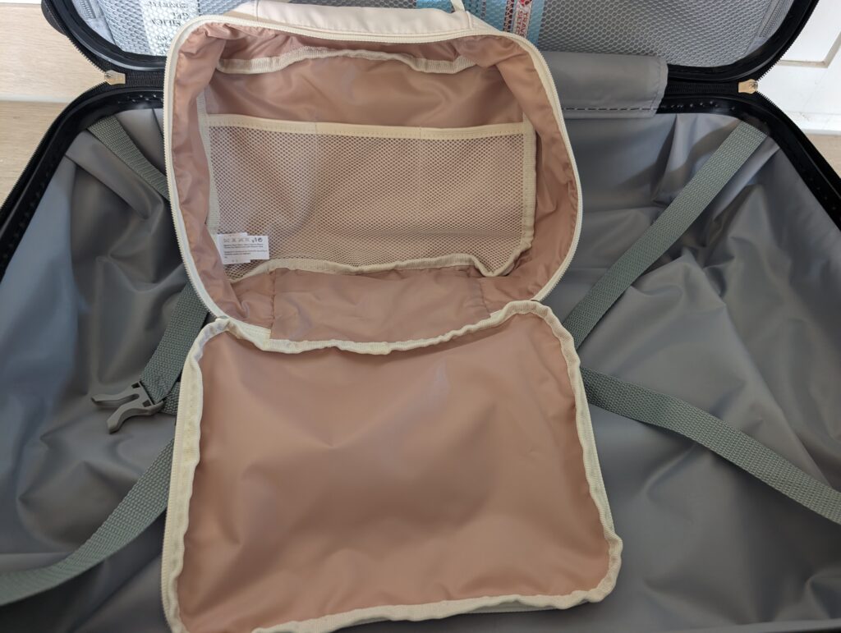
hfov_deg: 71.5
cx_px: 420
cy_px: 316
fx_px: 584
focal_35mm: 24
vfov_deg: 56.9
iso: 195
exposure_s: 1/25
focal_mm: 6.9
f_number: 1.68
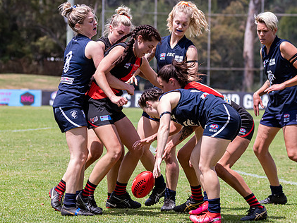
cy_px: 101
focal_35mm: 288
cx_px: 114
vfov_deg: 5.2
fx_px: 2472
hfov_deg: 6.9
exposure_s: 1/2000
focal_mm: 150
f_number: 6.3
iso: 800
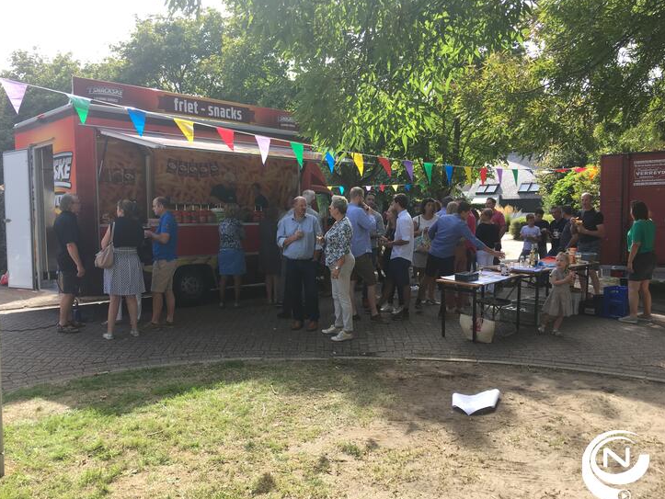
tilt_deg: -5.1
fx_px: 596
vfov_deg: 45.5
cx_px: 316
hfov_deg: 58.3
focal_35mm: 31
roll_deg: -0.6
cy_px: 256
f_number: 2.2
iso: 25
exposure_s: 1/327
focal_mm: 4.15
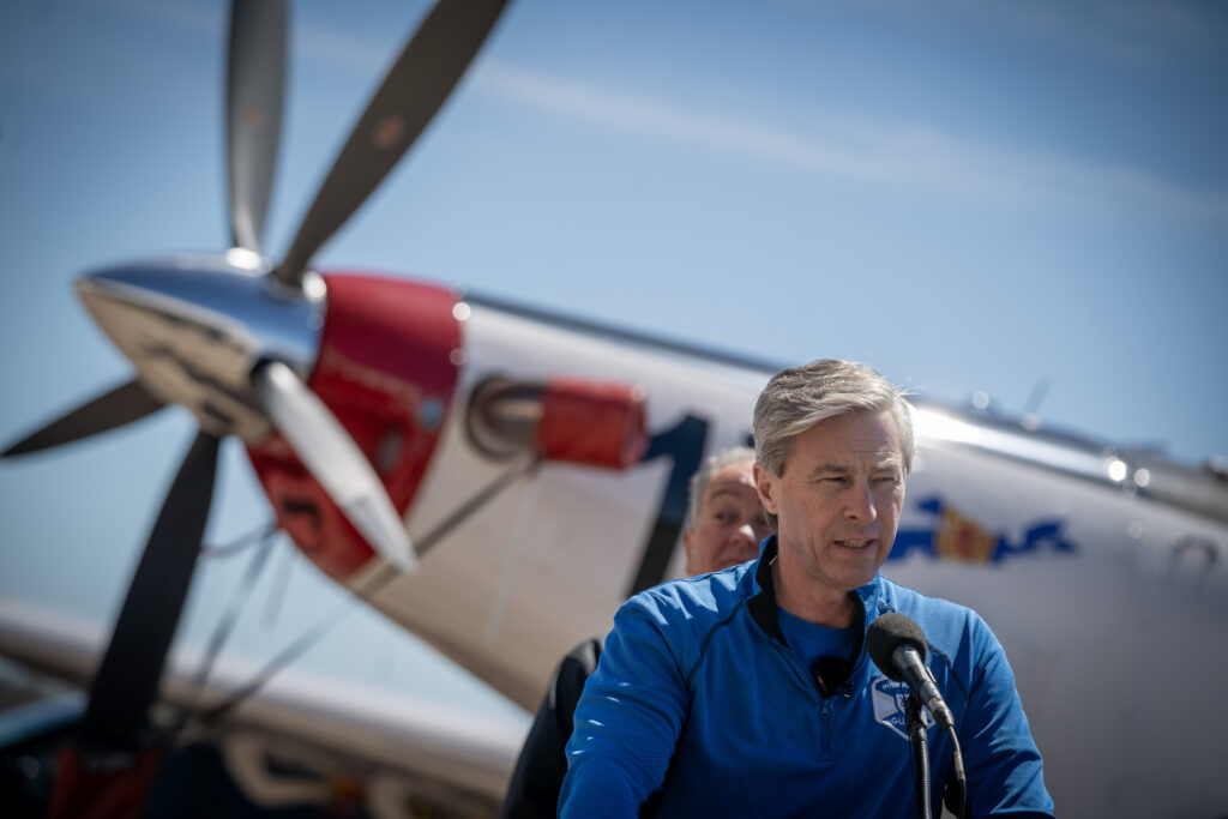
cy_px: 410
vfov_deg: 8.8
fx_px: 5322
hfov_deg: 13.2
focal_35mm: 156
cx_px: 614
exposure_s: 1/1000
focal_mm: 156
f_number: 4.5
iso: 250
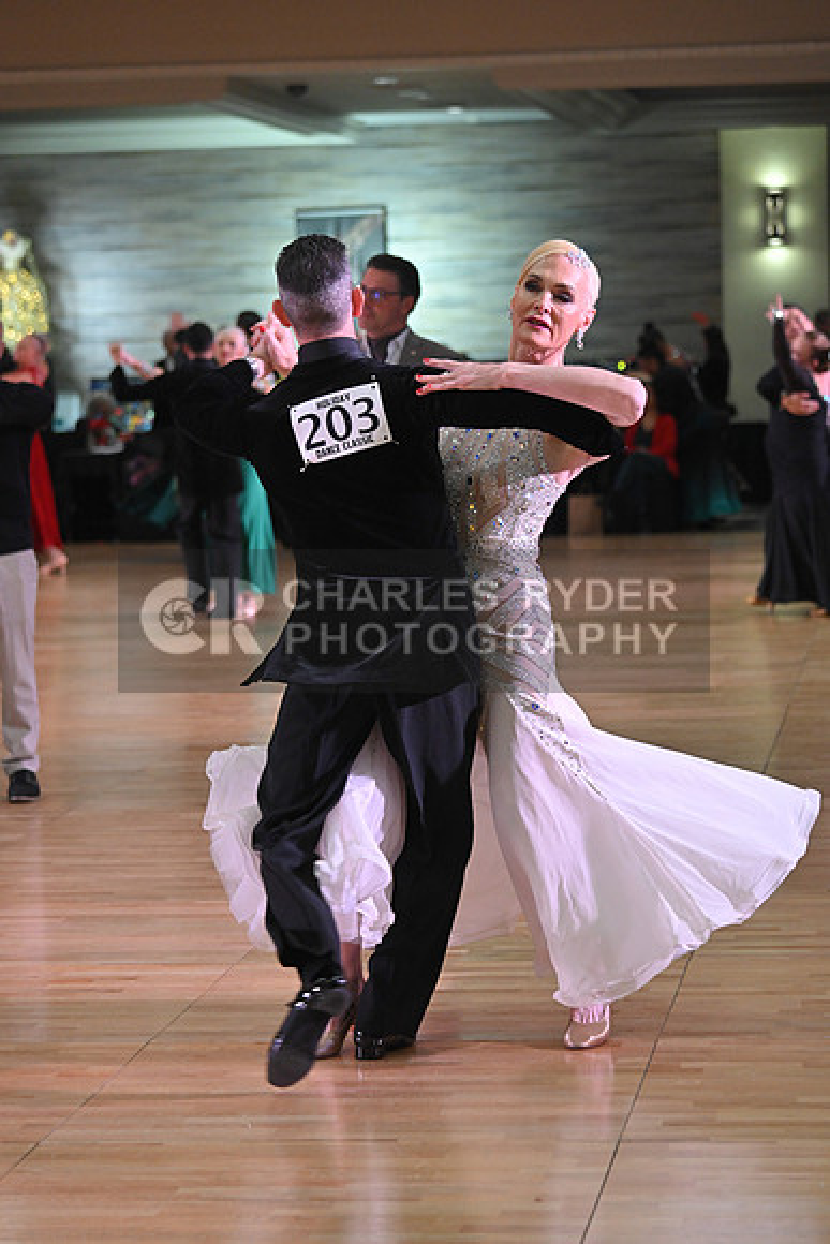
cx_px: 415
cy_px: 622
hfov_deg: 11.4
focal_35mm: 120
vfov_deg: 17.1
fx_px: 4147
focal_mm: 120
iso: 2500
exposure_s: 1/320
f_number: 5
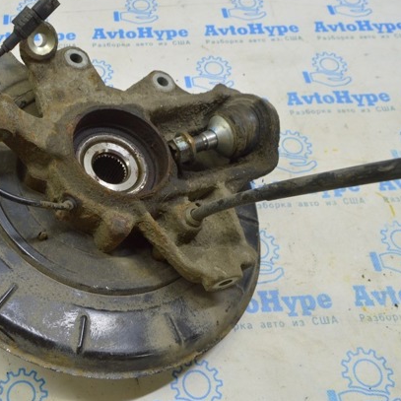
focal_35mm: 36
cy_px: 195
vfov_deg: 46.0
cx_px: 98
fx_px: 472
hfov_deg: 44.4
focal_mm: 18
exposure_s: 1/20
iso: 400
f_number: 5.6
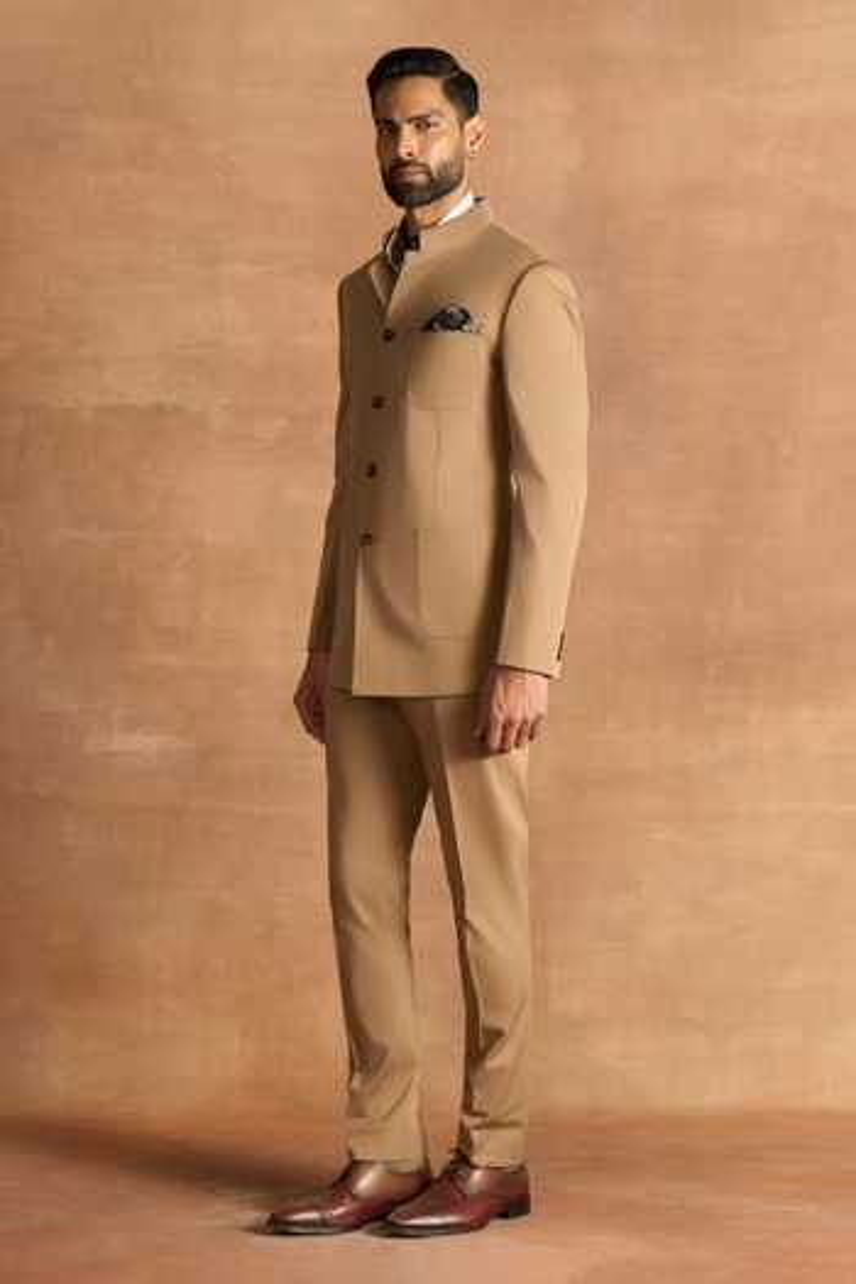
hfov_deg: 19.5
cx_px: 428
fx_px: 2496
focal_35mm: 70
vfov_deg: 28.8
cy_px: 642
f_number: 5
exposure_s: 1/160
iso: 125
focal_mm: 70
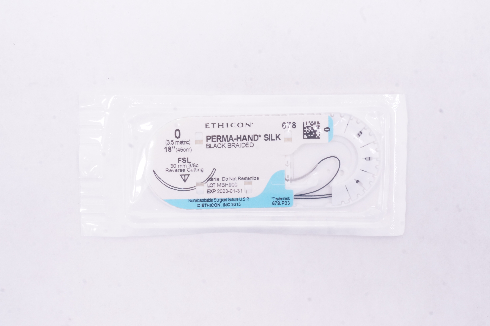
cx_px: 245
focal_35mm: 48
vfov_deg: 28.0
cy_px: 163
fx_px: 653
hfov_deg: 41.2
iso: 1600
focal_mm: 32
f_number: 20
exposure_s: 1/20
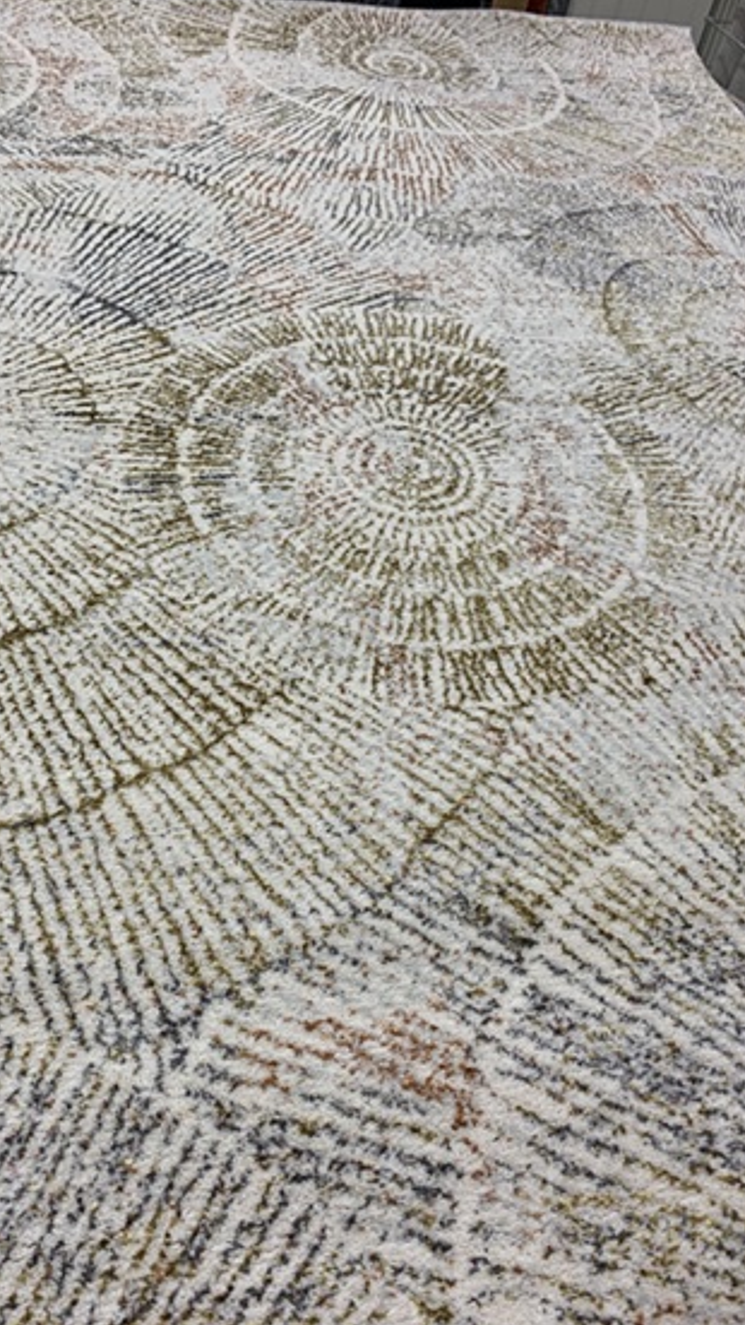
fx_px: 1018
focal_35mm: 29
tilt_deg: -46.1
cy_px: 659
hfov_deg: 40.0
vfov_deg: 66.1
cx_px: 292
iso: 40
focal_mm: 4.25
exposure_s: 1/100
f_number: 1.8
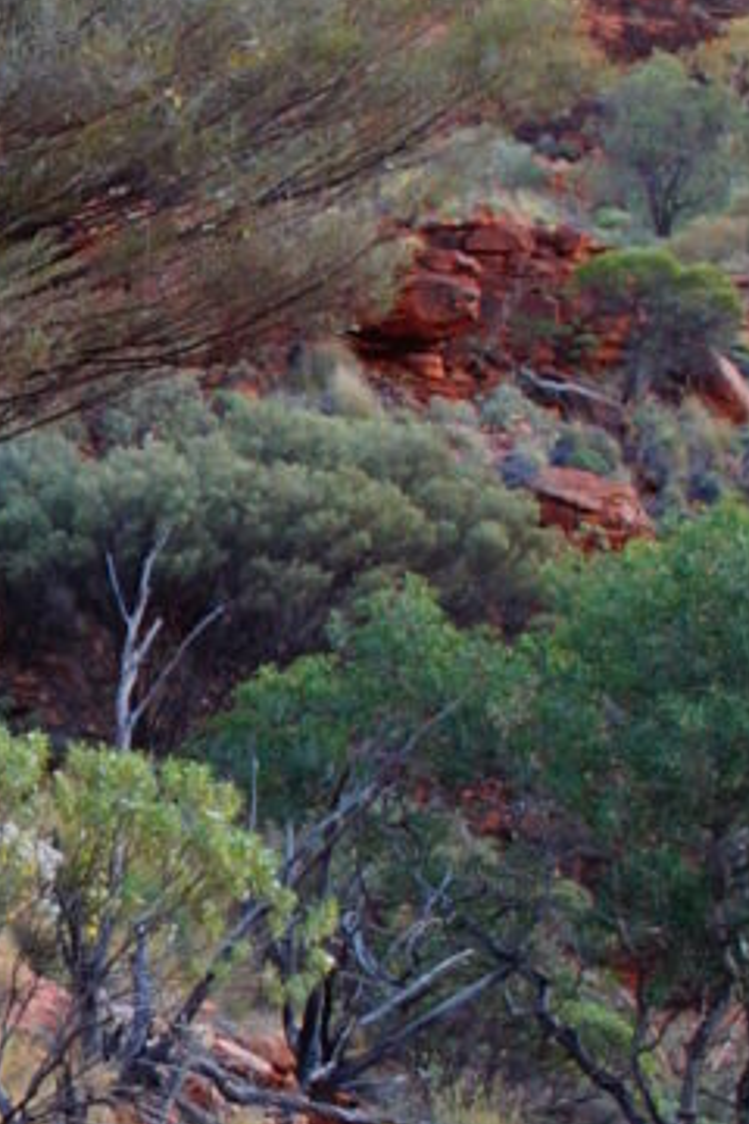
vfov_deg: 9.9
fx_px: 6491
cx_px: -247
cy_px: 824
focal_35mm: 208
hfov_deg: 6.5
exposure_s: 1/60
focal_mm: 26
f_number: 4
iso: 320
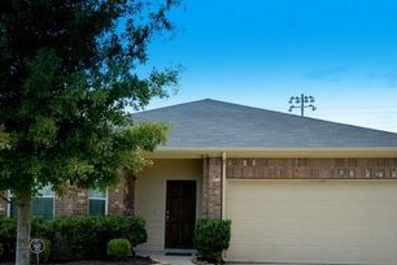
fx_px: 406
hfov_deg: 52.0
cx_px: 175
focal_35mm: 37
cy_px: 207
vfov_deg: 35.1
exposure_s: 1/200
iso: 100
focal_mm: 15
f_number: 7.1
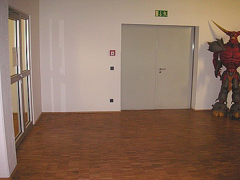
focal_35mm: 37
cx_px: 120
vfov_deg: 38.7
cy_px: 90
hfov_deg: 50.1
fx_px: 257
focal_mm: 6.1
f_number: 2.8
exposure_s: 1/45
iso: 160
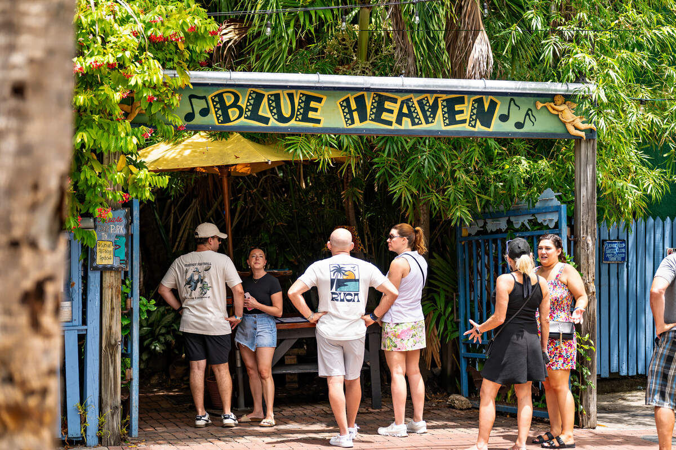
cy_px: 225
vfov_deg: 19.5
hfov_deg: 28.8
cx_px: 338
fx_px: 1314
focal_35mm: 70
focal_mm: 70
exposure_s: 1/500
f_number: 2.5
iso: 64
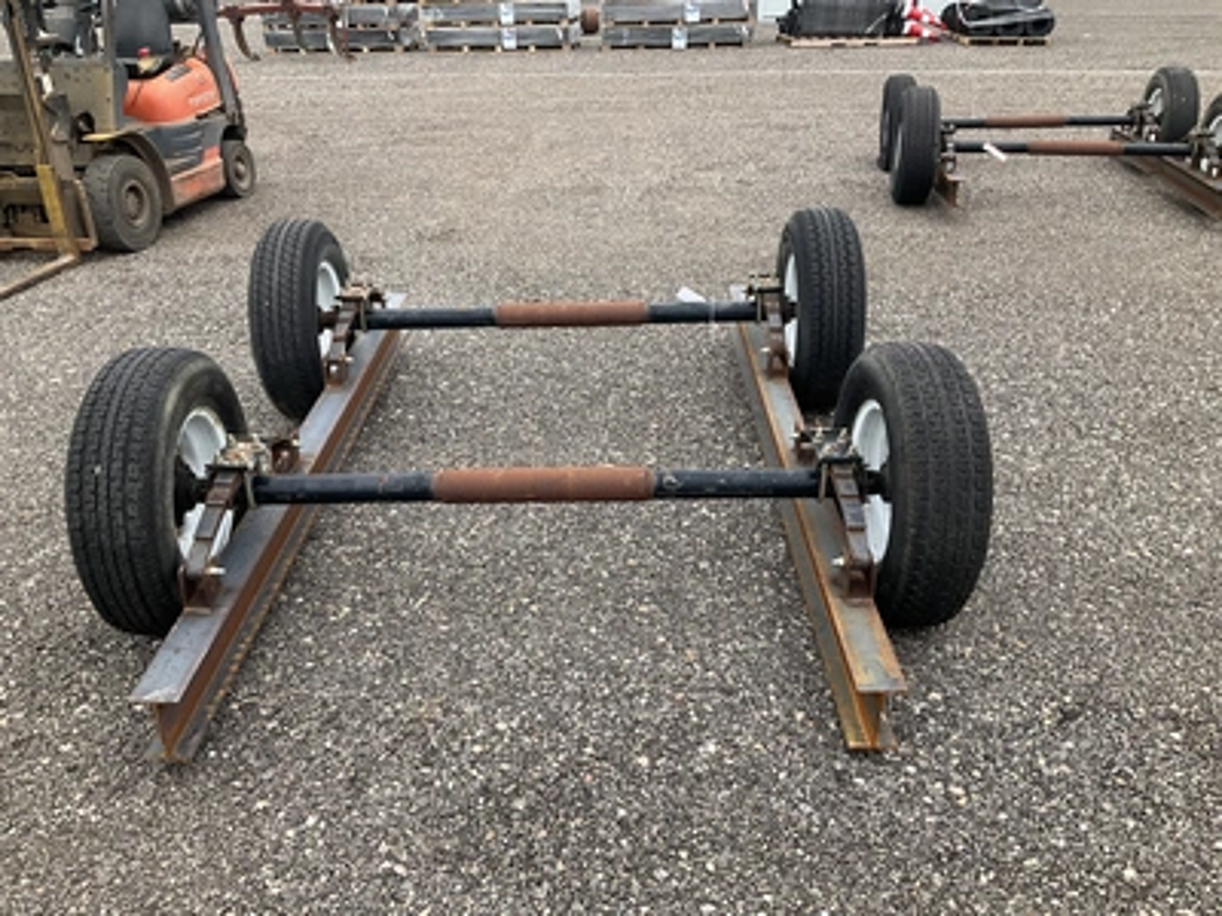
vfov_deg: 48.2
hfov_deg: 61.7
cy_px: 458
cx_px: 611
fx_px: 1024
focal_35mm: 29
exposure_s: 1/650
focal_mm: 3
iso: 25
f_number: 1.8
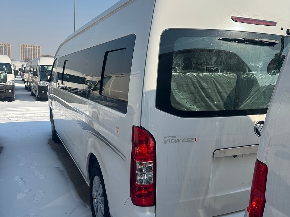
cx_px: 145
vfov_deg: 56.8
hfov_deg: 71.6
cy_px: 108
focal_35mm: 24
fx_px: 201
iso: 80
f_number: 1.78
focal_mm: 6.86
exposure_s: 1/5263
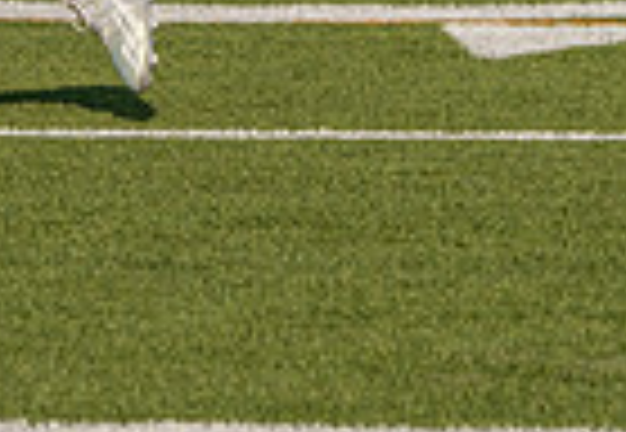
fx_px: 14031
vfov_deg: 1.8
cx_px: -391
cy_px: -668
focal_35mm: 798
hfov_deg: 2.5
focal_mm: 145
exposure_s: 1/1250
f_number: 5.6
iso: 200
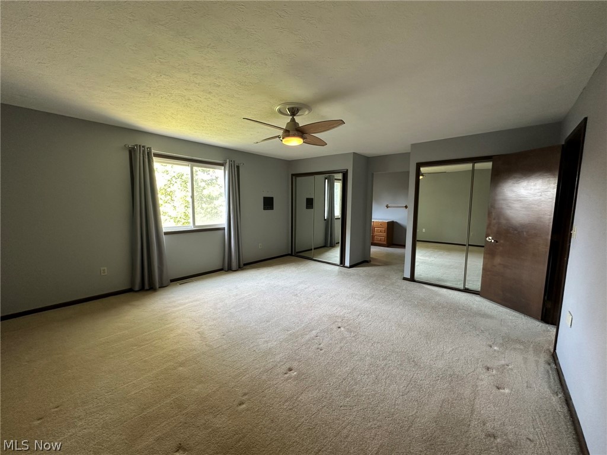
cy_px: 228
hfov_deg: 102.1
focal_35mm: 14
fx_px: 245
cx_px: 304
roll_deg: -0.7
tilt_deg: -5.8
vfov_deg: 85.7
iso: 200
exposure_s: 1/60
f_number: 2.2
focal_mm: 2.22
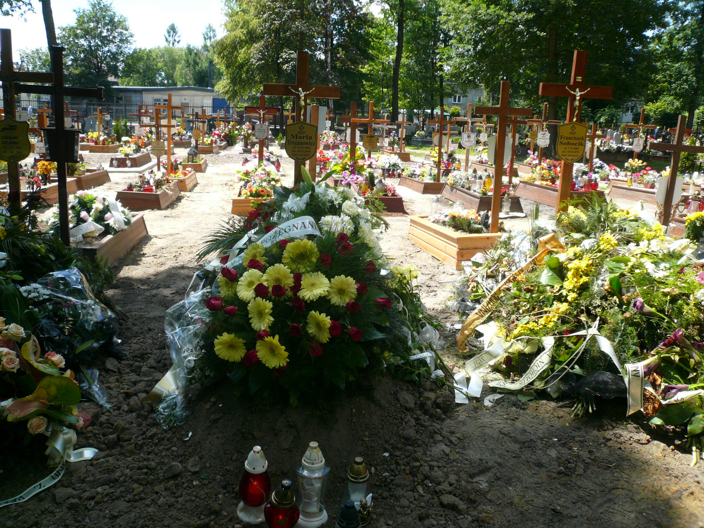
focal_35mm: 28
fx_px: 569
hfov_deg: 63.4
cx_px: 352
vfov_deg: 49.7
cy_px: 264
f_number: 2.8
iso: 100
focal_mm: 4.6
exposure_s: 1/640
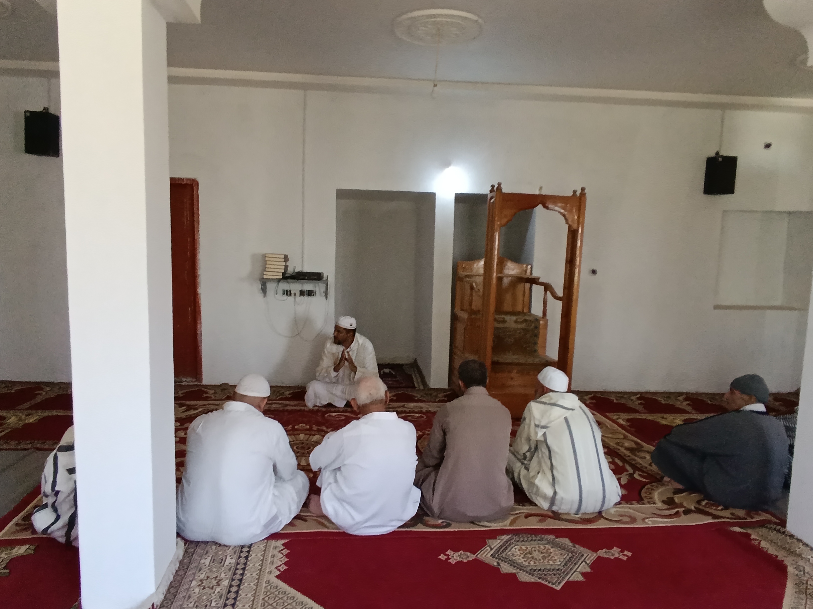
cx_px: 406
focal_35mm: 21
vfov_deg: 63.4
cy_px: 304
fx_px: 493
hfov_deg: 79.0
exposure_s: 1/33.3
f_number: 2.2
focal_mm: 1.65
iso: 400
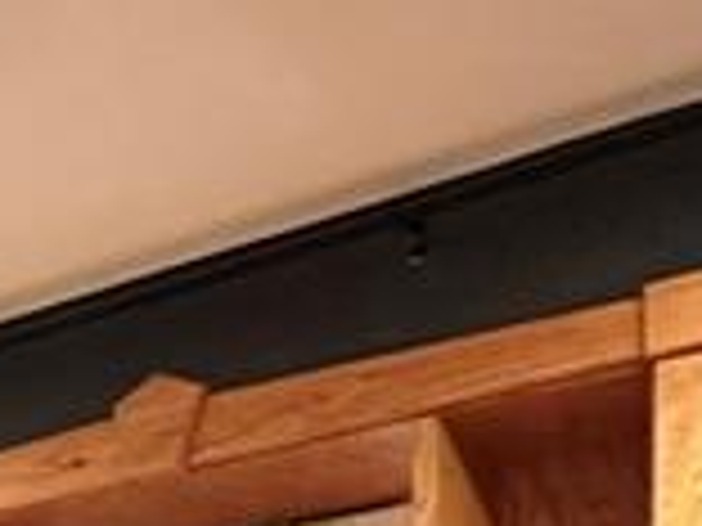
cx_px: -328
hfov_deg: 18.9
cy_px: 1043
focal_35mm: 92
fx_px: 1866
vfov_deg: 13.7
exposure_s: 1/40
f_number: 2.2
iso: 800
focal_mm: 2.22
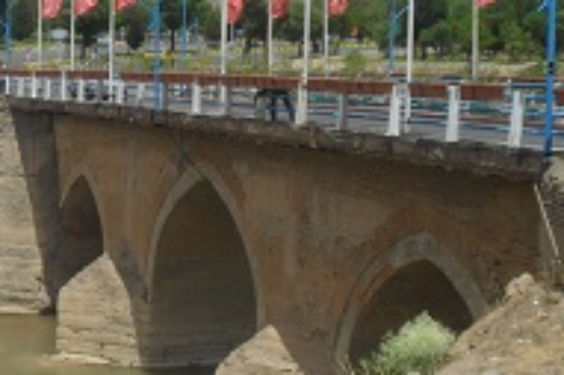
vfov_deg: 14.2
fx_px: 1503
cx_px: 38
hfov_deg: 20.7
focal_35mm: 96
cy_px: 242
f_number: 4.5
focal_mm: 7.8
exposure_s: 1/750
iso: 80
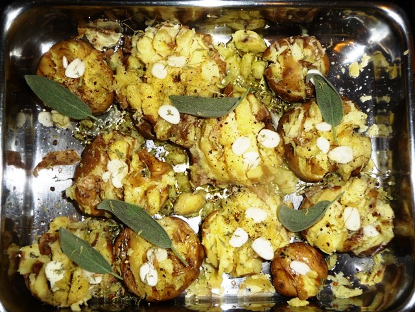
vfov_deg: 41.8
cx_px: 208
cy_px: 156
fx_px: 408
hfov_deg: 54.0
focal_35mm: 34
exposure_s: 1/30
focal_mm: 5.6
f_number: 3.6
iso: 100
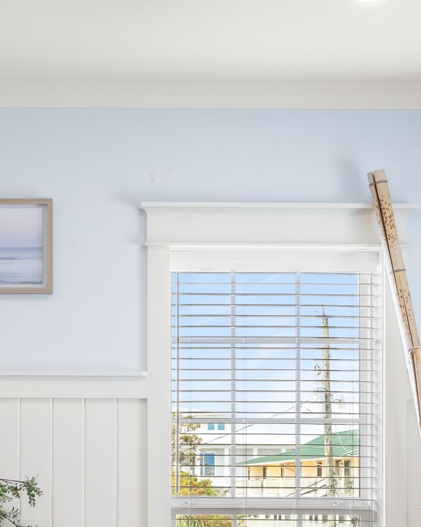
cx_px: -91
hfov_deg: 14.1
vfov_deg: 17.8
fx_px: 1651
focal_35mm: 106
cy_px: 471
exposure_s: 1/4
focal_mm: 35
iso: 100
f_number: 11
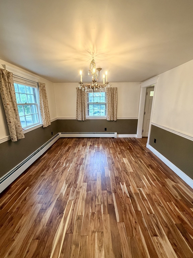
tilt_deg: -14.2
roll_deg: +0.9
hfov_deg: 85.7
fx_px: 104
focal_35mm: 14
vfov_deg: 102.1
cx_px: 96
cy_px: 129
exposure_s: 1/60
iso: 320
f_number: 2.2
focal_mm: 2.22
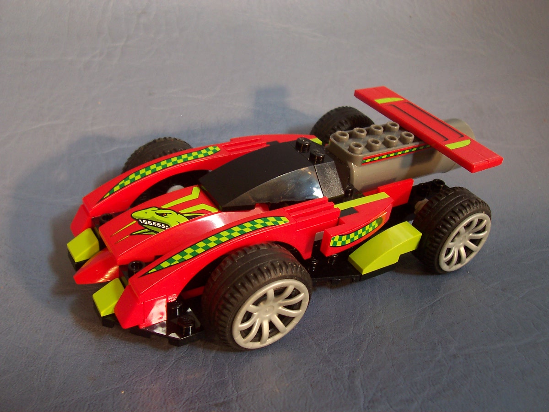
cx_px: 274
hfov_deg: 50.1
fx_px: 587
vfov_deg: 38.7
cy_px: 206
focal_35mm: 37
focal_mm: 5.6
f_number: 2.8
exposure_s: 1/60
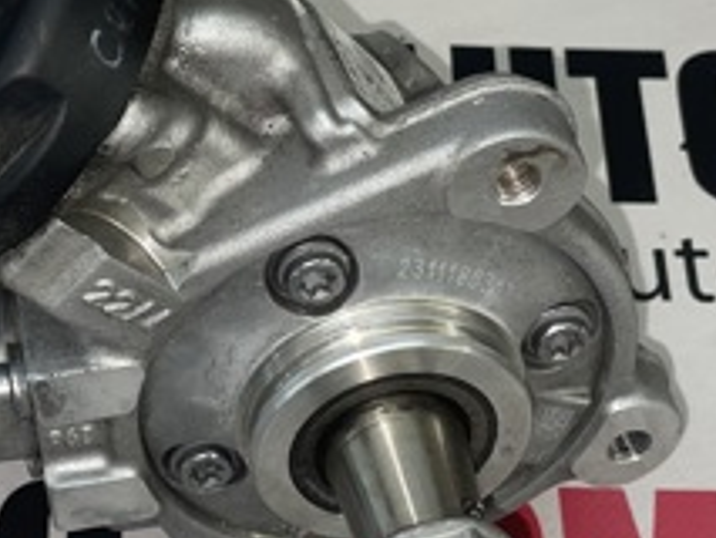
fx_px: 1614
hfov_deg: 24.9
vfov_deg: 18.9
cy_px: 261
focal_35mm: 78
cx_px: 235
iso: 32
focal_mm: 4.2
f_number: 1.6
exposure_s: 1/64
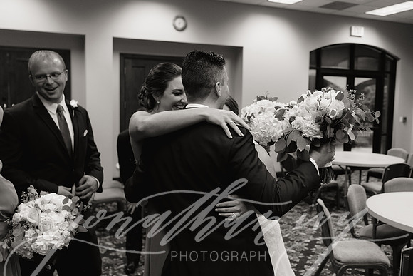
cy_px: 138
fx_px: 402
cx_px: 206
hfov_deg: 54.4
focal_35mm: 35
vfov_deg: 37.9
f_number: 3.5
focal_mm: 35
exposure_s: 1/160
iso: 1600
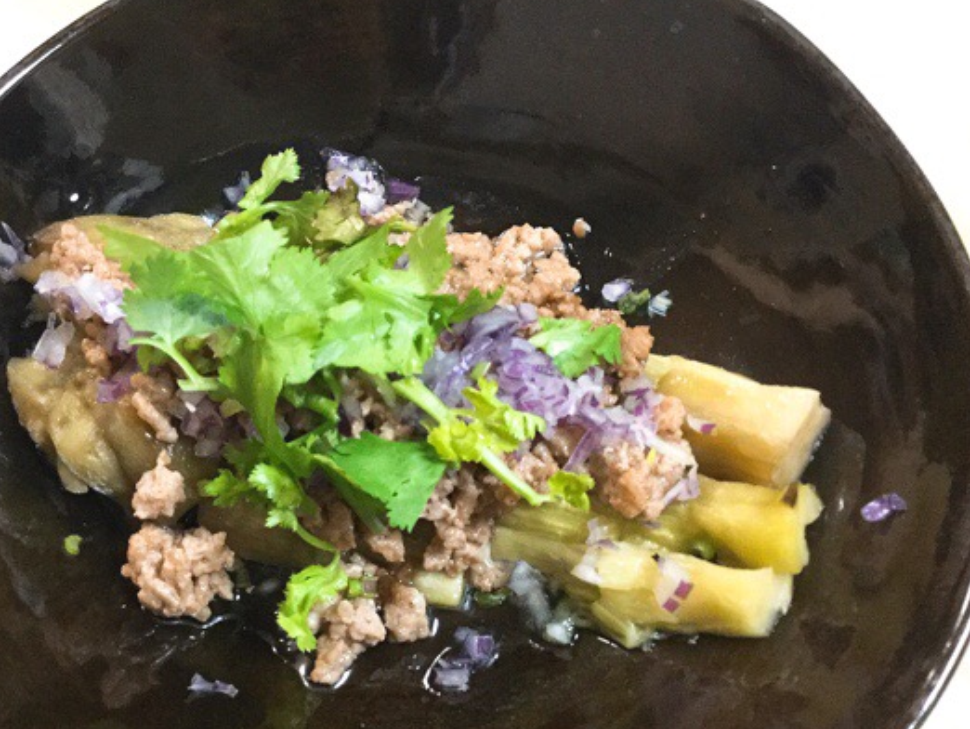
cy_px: 420
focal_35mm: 38
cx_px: 409
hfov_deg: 48.8
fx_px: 1065
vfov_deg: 37.7
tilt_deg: -67.2
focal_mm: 3.3
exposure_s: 1/20
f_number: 2.4
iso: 200
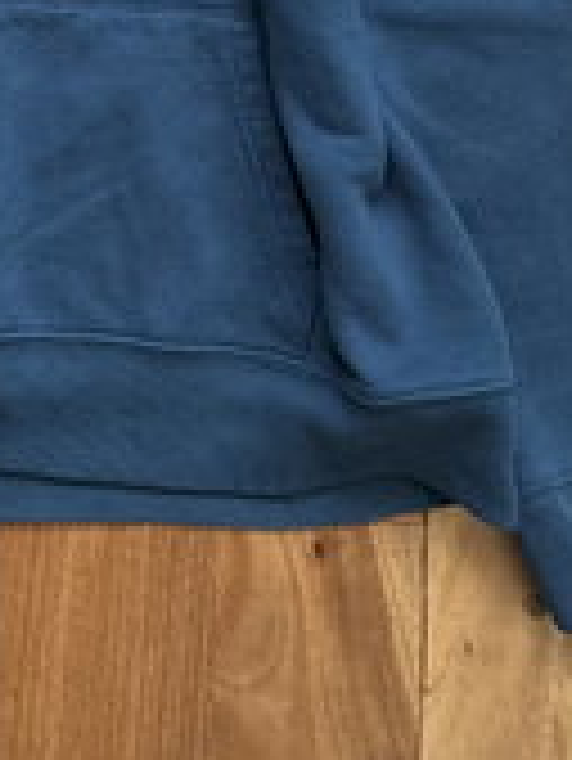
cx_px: -18
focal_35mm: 82
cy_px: -187
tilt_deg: -87.7
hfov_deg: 17.5
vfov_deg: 21.8
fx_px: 1804
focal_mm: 5.96
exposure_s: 1/60
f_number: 1.6
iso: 200
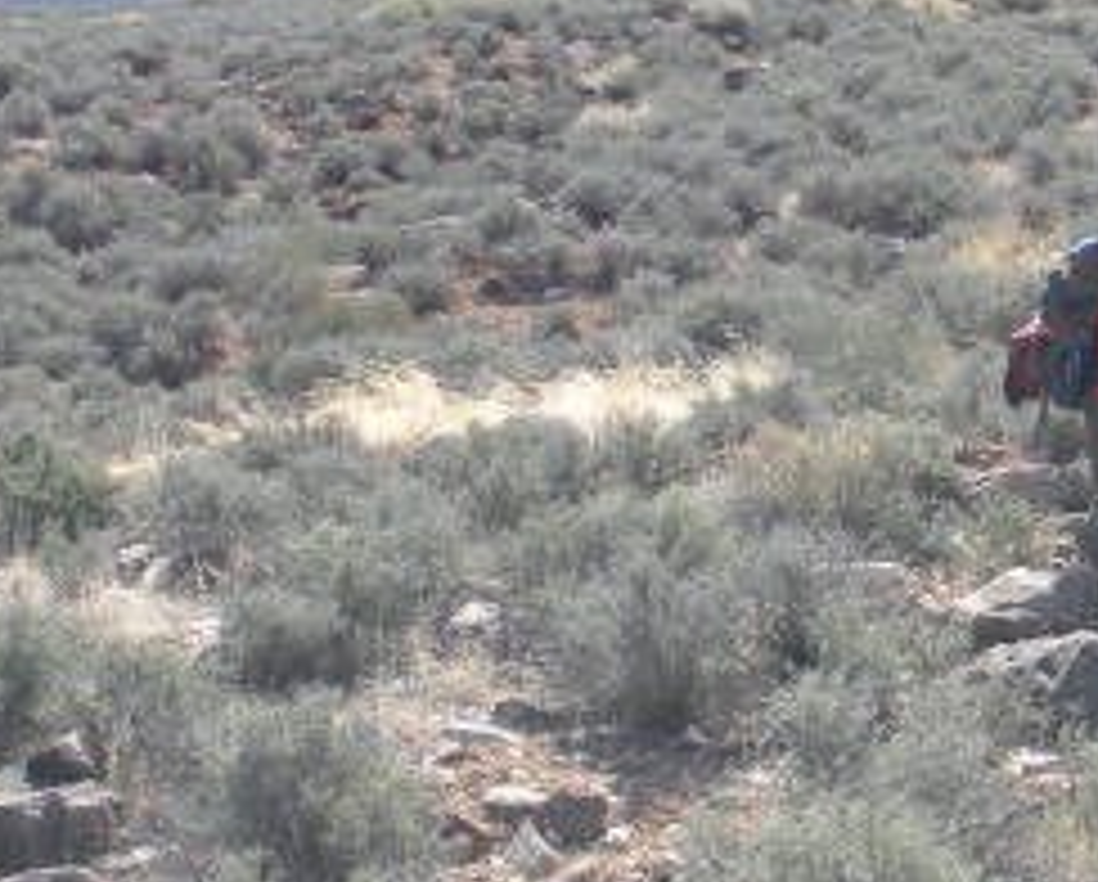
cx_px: 1480
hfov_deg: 15.7
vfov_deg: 13.4
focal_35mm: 115
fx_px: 3743
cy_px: 225
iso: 64
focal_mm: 6.3
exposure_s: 1/255
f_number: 3.5
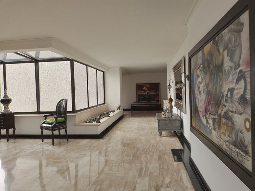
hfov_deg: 52.6
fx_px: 258
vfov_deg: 40.7
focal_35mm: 35
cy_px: 96
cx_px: 128
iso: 96
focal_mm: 3.94
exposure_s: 1/100
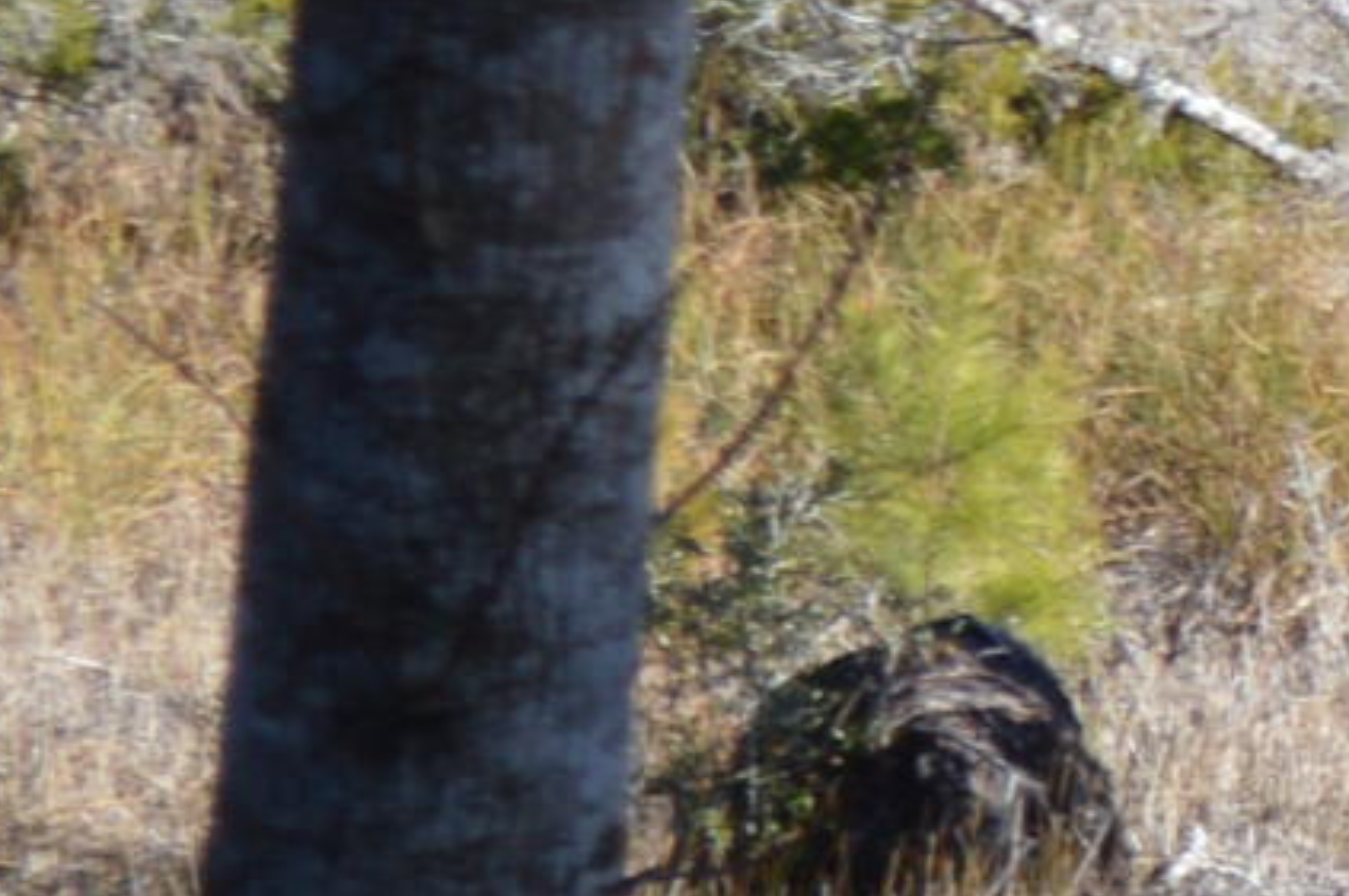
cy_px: -1655
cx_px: 3208
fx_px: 21879
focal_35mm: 585
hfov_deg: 3.5
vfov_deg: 2.3
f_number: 6.3
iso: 100
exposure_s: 1/160
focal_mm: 55
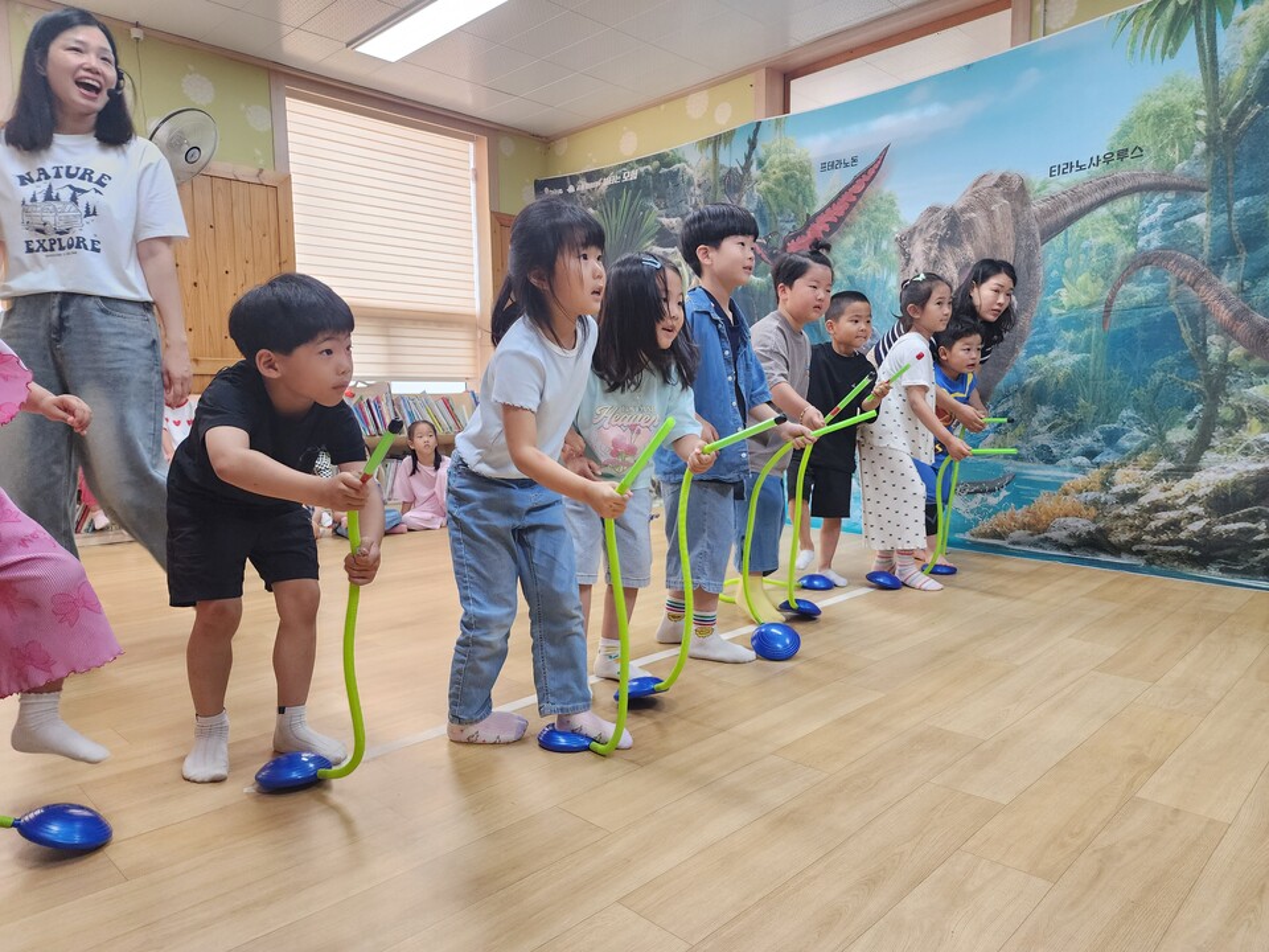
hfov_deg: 73.9
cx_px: 634
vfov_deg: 58.9
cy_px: 476
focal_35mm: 23
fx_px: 843
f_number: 1.8
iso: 320
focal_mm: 6.4
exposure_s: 1/120
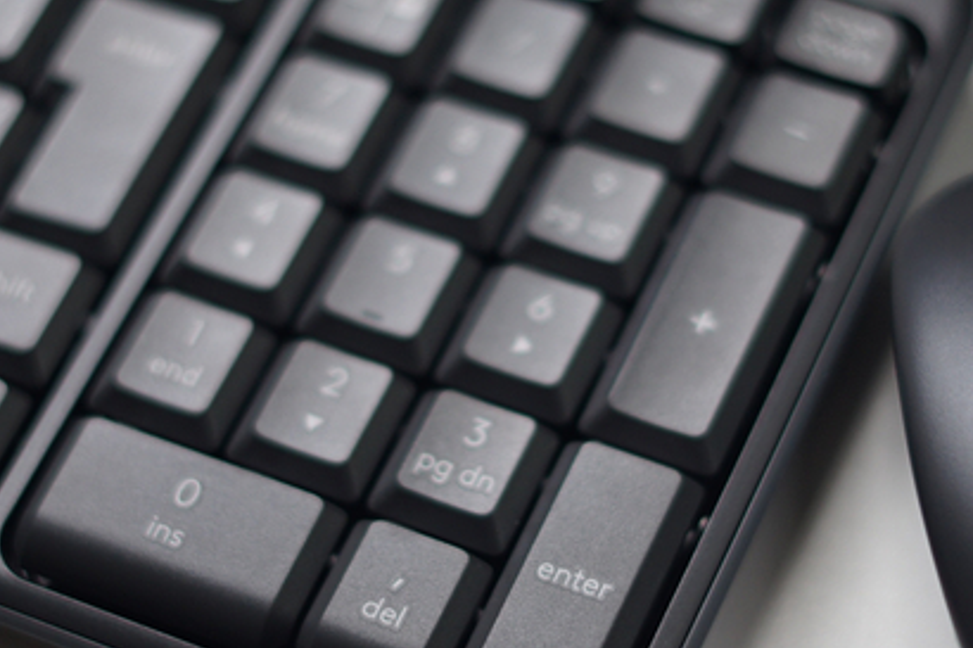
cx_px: 567
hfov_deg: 16.8
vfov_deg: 11.2
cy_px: 357
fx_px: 3296
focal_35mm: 122
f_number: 1.8
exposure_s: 1/60
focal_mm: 50
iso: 250
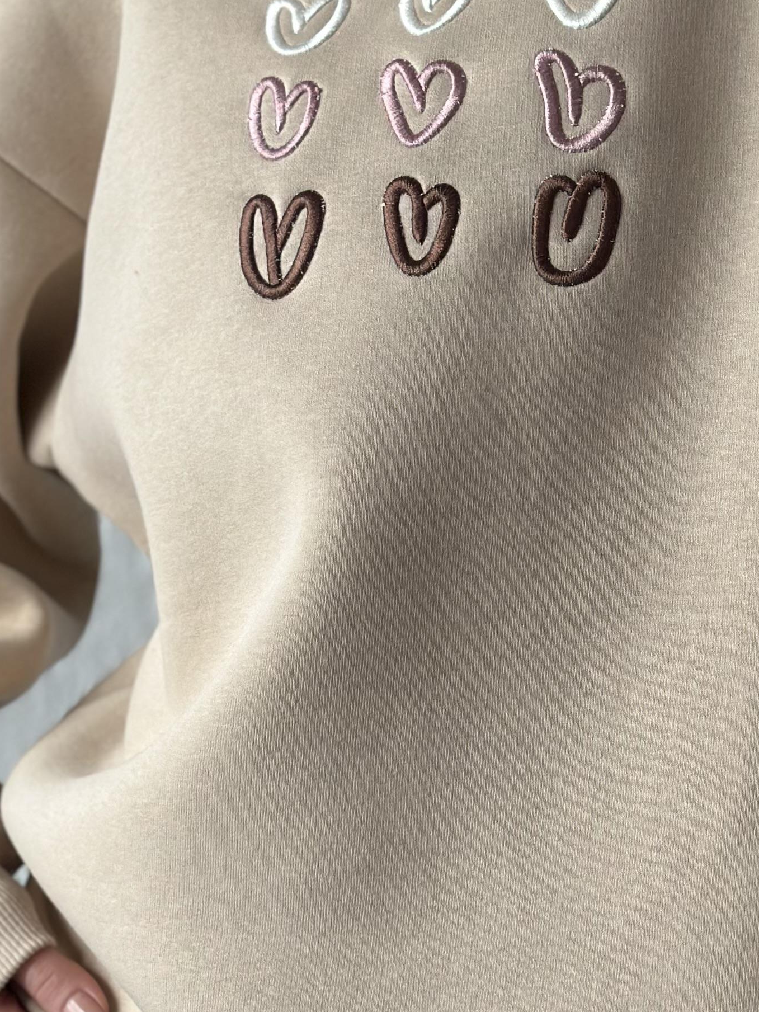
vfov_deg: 18.4
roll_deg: +0.4
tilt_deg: -0.2
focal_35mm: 107
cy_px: 606
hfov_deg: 13.8
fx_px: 3128
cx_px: 584
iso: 125
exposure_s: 1/95
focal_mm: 6.86
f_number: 1.78
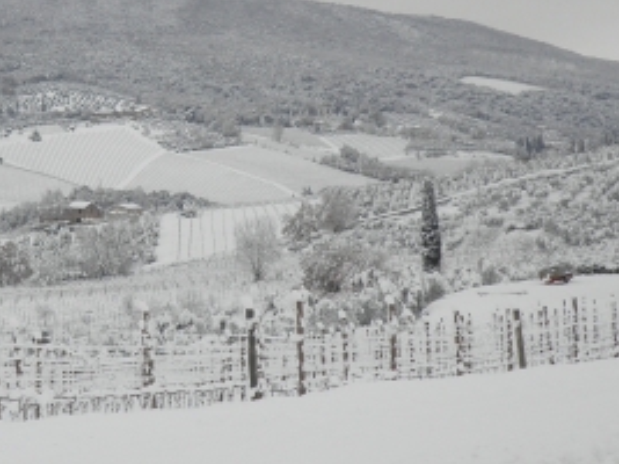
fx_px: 1930
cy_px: 125
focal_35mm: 108
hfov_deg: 18.0
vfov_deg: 13.7
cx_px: 72
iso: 64
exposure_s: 1/400
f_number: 4.4
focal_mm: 8.2
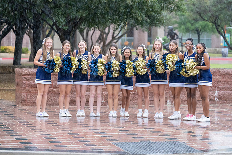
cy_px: 78
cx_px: 116
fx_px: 922
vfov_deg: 9.6
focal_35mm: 143
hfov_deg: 14.3
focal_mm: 143
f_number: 3.5
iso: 4000
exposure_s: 1/250
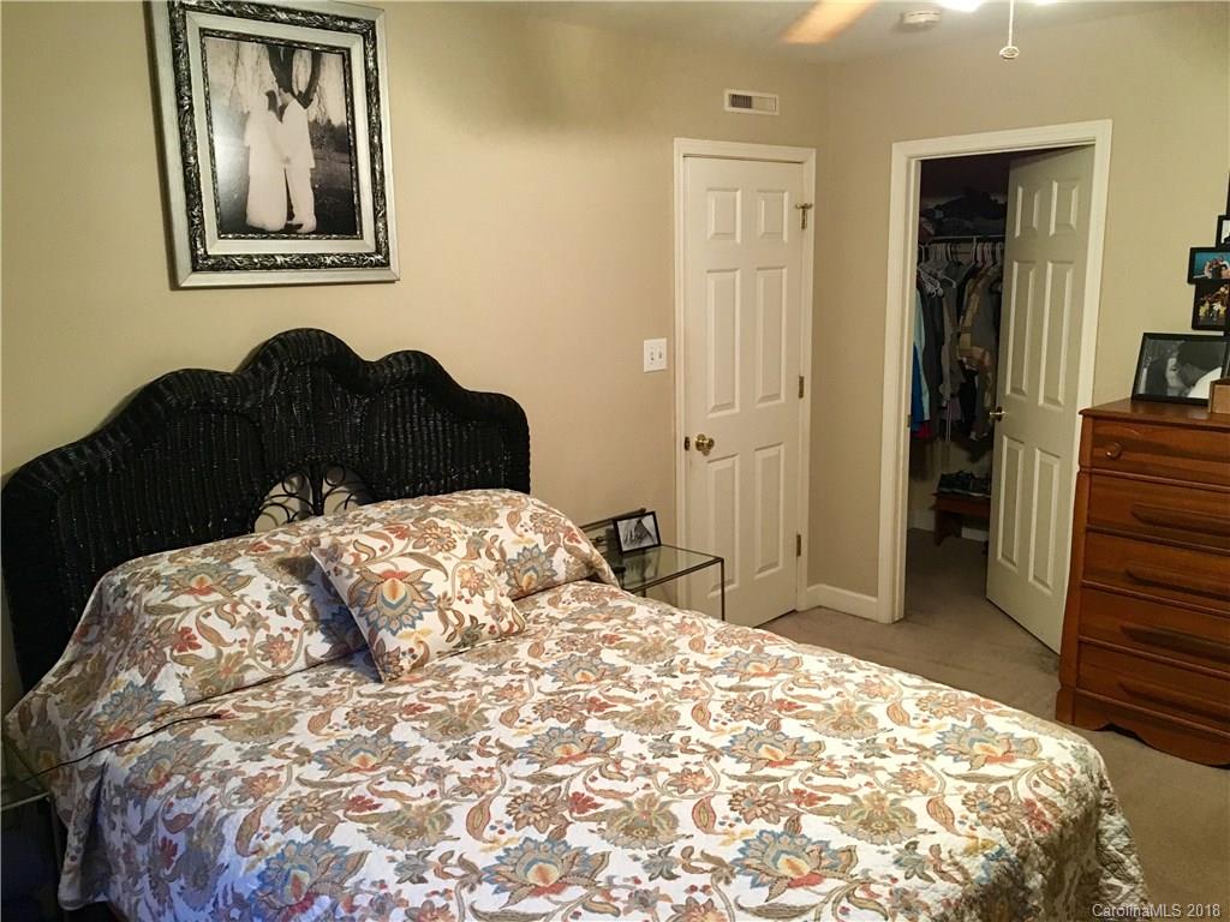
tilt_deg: -12.3
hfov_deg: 61.7
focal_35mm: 29
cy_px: 461
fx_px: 1030
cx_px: 615
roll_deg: +1.1
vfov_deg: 48.2
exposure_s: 1/15
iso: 200
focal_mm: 4.15
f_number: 2.2
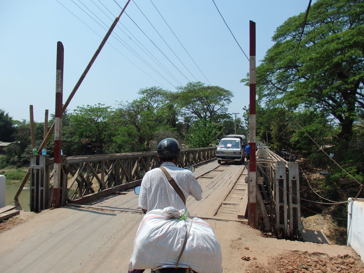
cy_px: 136
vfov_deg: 54.9
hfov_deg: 69.4
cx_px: 182
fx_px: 263
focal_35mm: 25
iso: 125
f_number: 8.7
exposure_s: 1/250
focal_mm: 4.5
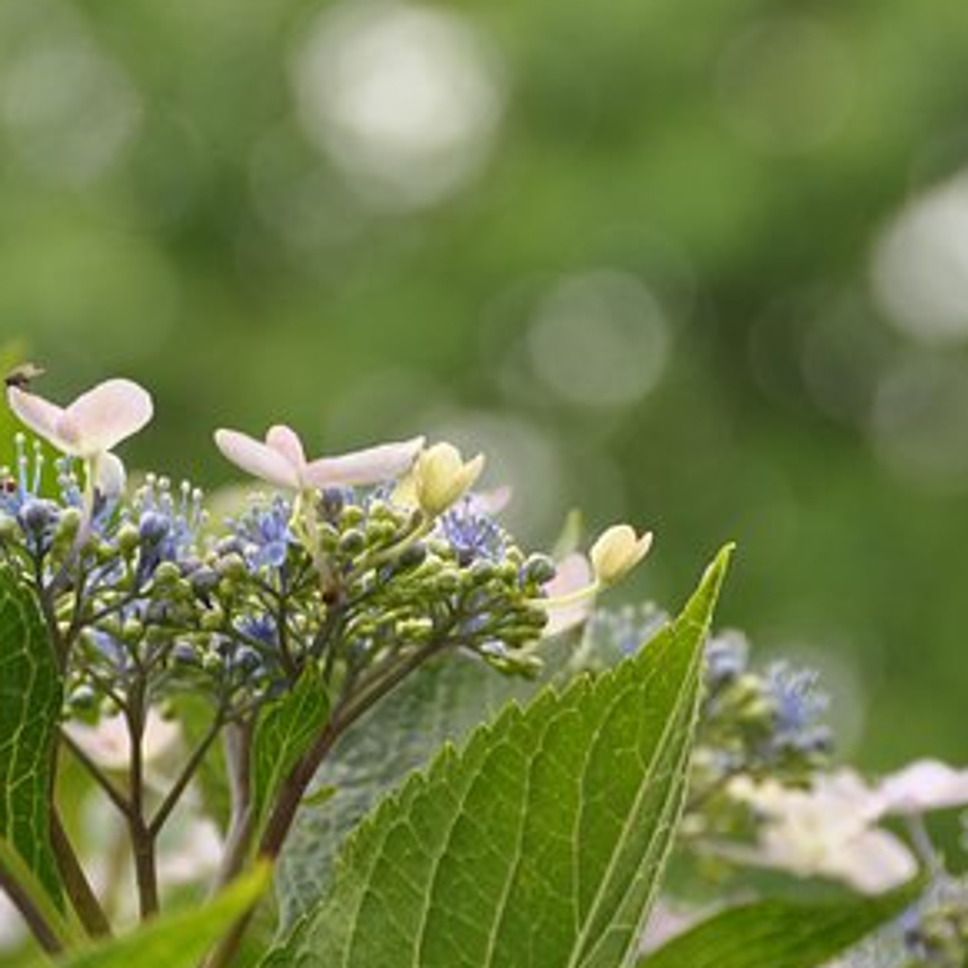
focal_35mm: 448
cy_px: 546
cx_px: 293
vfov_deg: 3.9
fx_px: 14174
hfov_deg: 3.9
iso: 200
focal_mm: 200
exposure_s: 1/50
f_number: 9
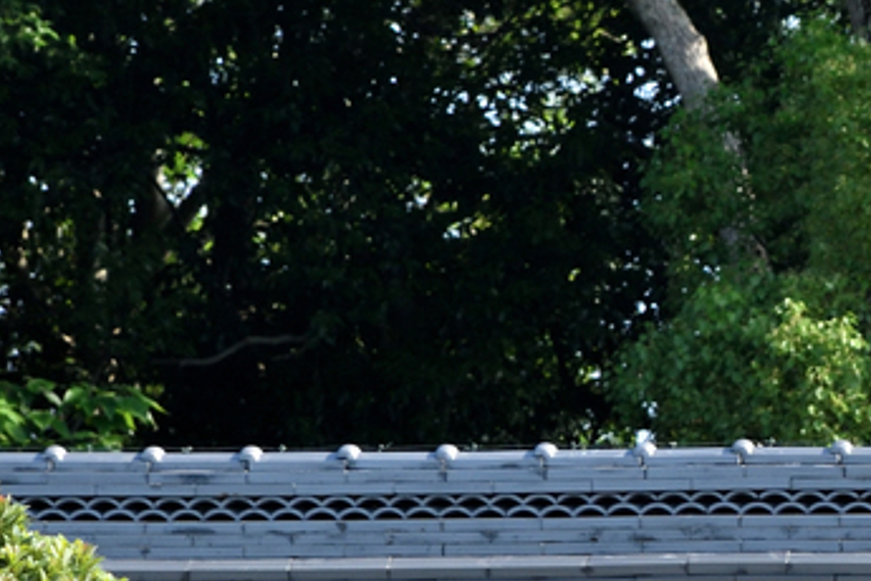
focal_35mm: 498
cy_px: 1444
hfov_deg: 4.1
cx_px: 2214
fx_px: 12048
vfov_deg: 2.7
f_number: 7.1
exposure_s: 1/100
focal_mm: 86
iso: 200
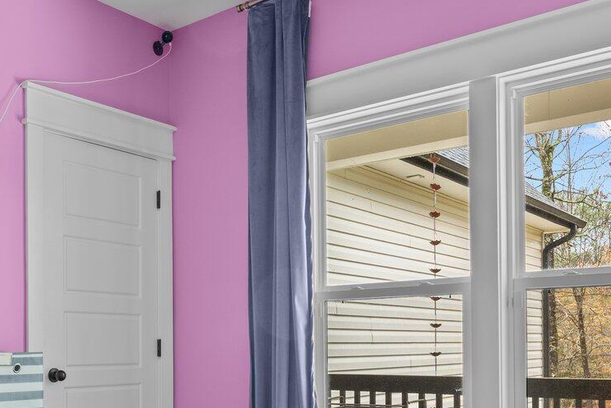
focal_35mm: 44
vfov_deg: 29.3
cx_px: 173
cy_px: 367
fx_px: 747
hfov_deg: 43.4
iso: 400
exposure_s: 3.2
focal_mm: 16
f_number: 8
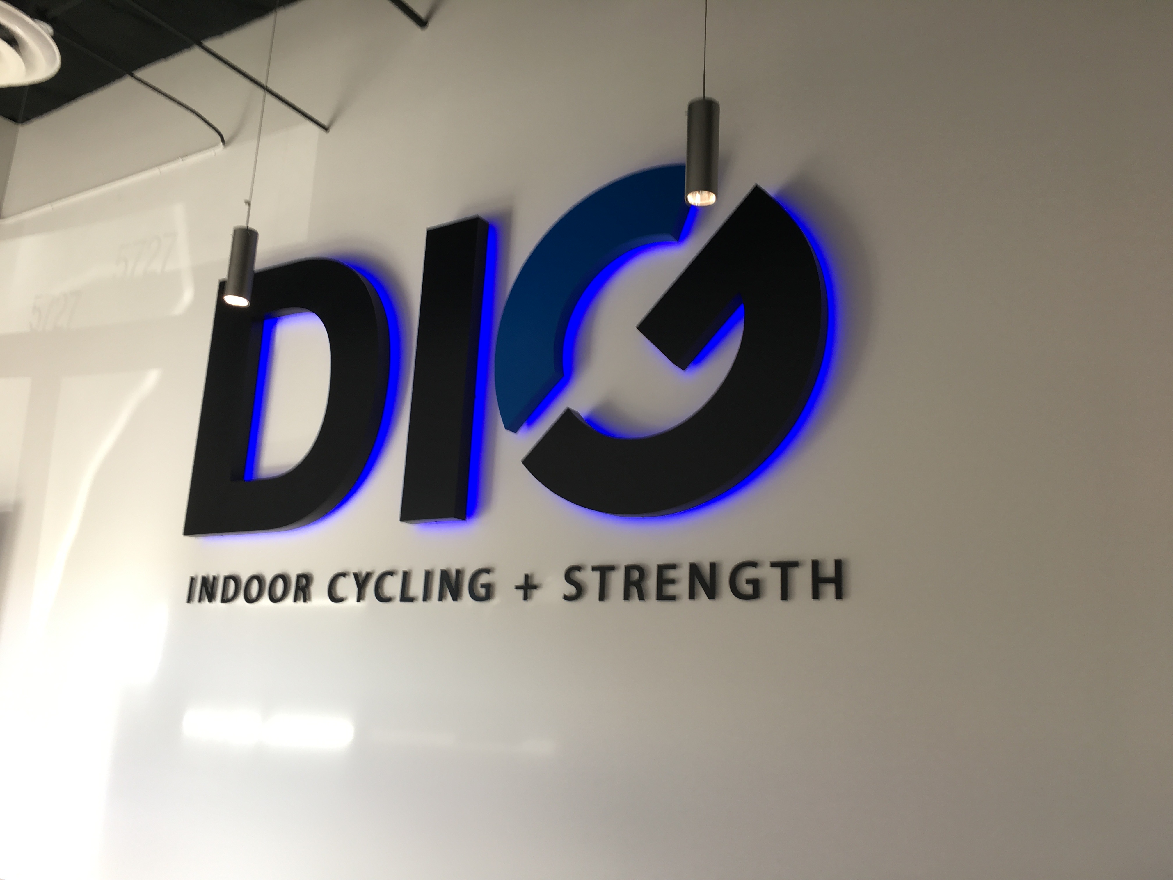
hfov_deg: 61.7
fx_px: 983
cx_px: 586
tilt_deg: +15.3
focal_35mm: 29
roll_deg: -3.1
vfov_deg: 48.2
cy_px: 440
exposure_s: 1/30
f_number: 2.2
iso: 25
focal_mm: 4.15
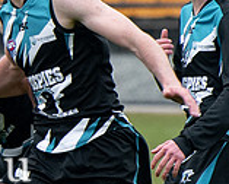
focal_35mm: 2161
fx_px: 14664
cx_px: -400
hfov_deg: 0.9
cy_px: 129
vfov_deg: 0.7
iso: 450
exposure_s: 1/800
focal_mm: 200
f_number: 4
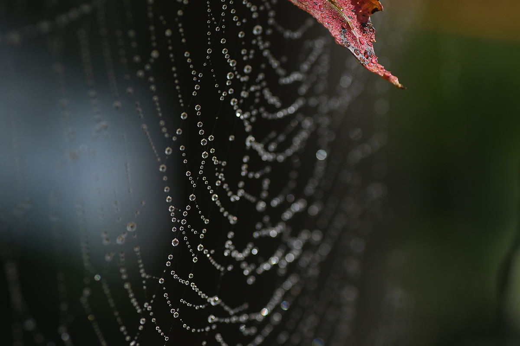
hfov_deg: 15.2
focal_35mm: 135
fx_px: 1950
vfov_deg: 10.2
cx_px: 260
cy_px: 173
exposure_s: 1/1600
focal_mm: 90
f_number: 6.3
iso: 640
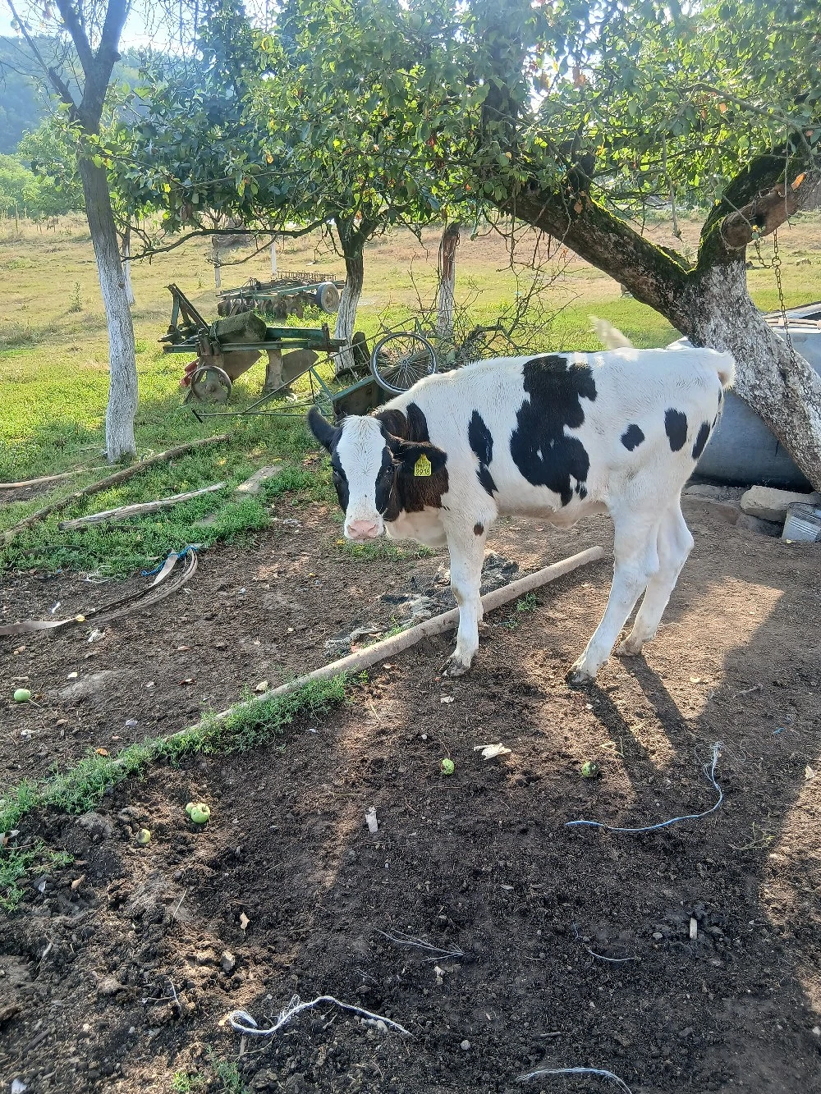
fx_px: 822
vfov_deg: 67.3
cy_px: 547
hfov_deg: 53.1
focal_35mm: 26
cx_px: 410
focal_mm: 3.98
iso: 25
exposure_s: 1/101
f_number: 1.8
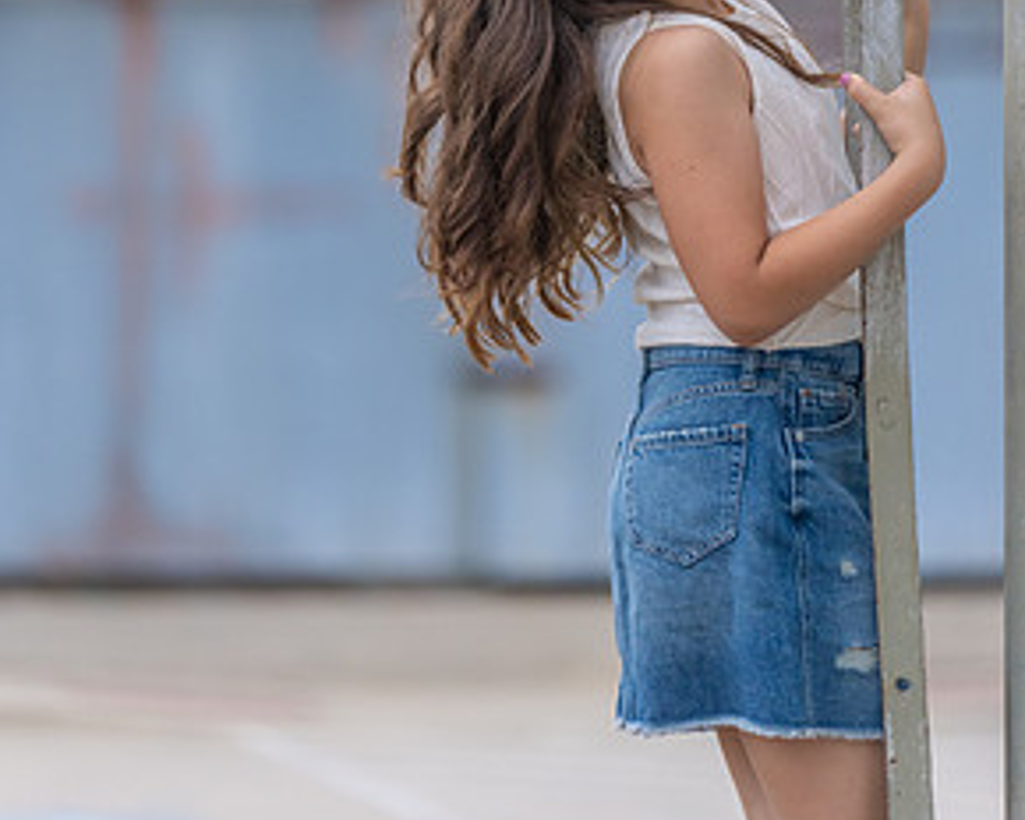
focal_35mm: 245
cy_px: 71
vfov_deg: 6.3
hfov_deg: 7.9
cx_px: 527
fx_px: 7432
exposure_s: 1/320
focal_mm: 168
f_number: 2.8
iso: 1600
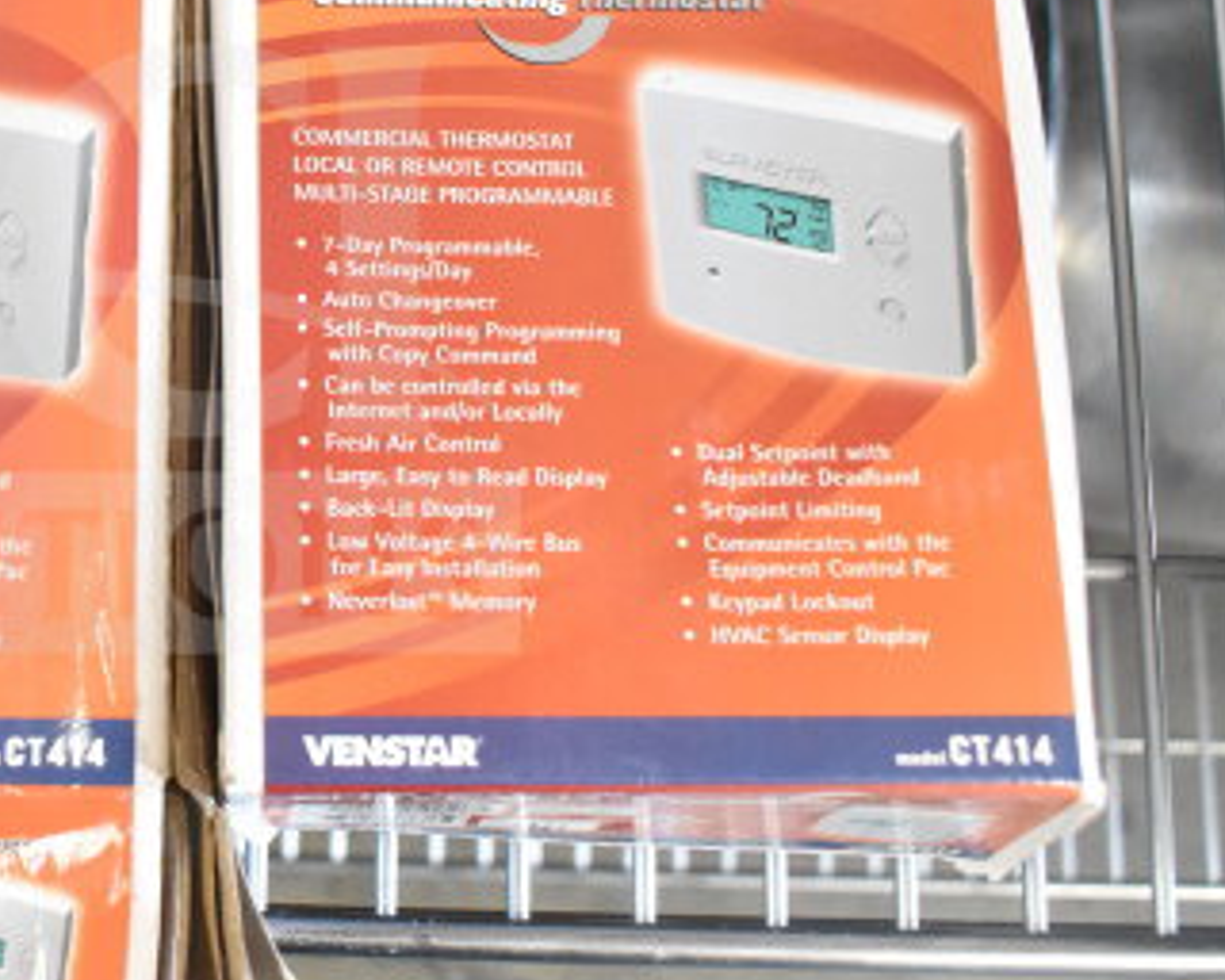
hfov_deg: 30.3
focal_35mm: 59
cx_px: 88
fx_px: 2139
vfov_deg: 25.7
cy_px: 350
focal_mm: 22
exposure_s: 1/160
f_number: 6.3
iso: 6400
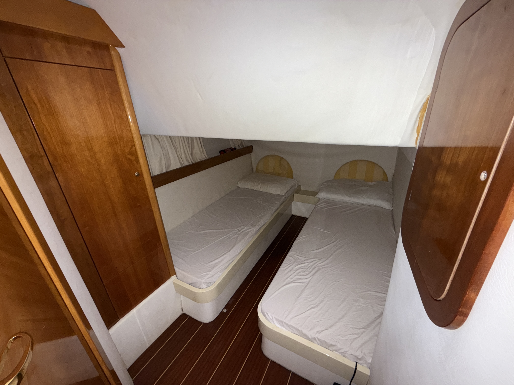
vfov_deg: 85.7
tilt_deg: -23.3
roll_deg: +2.7
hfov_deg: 102.1
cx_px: 257
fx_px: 208
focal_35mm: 14
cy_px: 192
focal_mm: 2.22
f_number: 2.2
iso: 160
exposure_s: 1/30
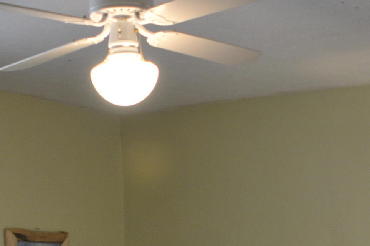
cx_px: 194
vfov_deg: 15.0
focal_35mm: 84
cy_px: 377
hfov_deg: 24.2
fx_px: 862
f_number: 3.5
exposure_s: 1/30
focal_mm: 18
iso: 400
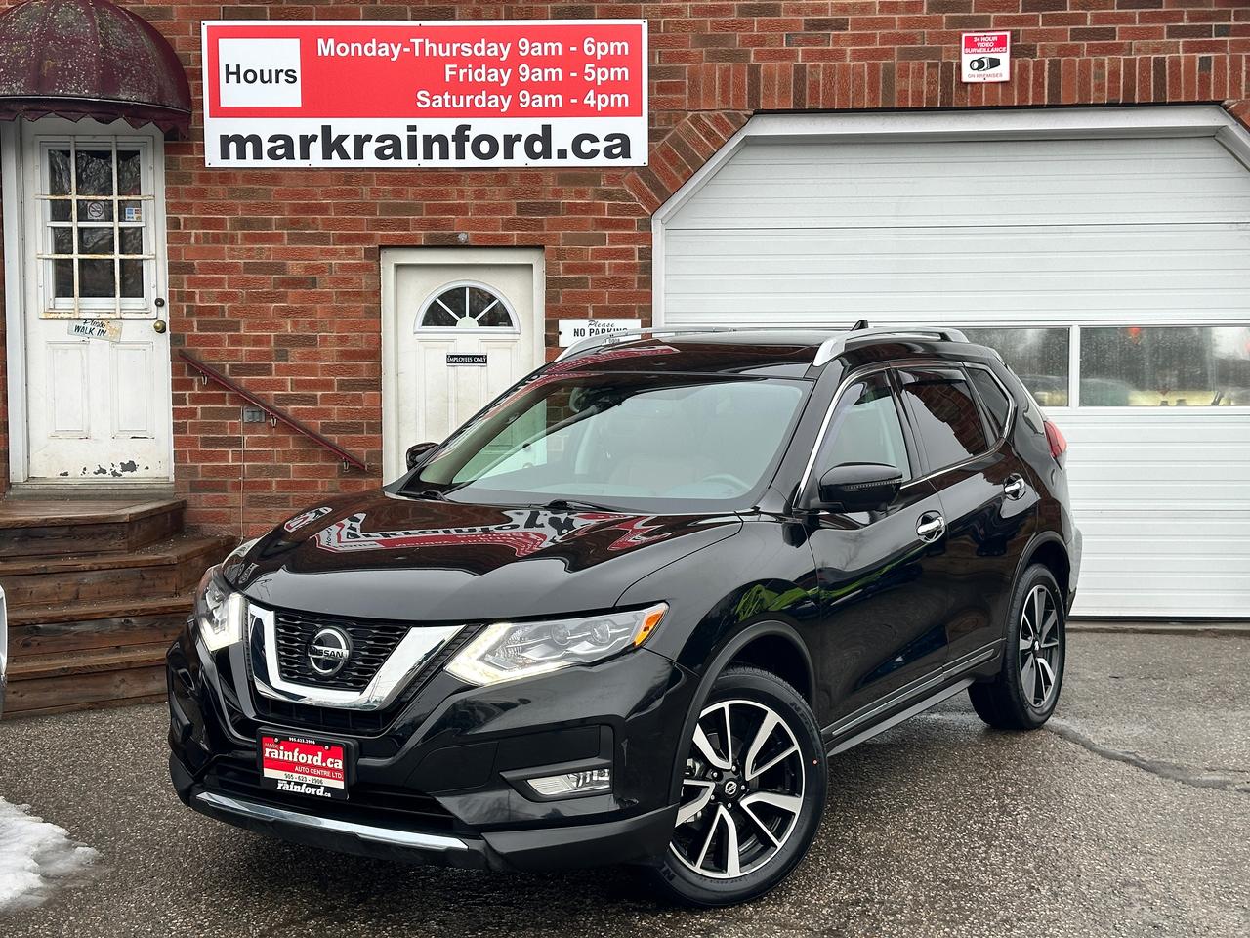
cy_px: 469
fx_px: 1733
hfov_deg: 39.7
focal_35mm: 48
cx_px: 625
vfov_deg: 30.3
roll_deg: +0.3
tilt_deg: -3.3
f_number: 1.78
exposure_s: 1/130
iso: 50
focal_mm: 6.86
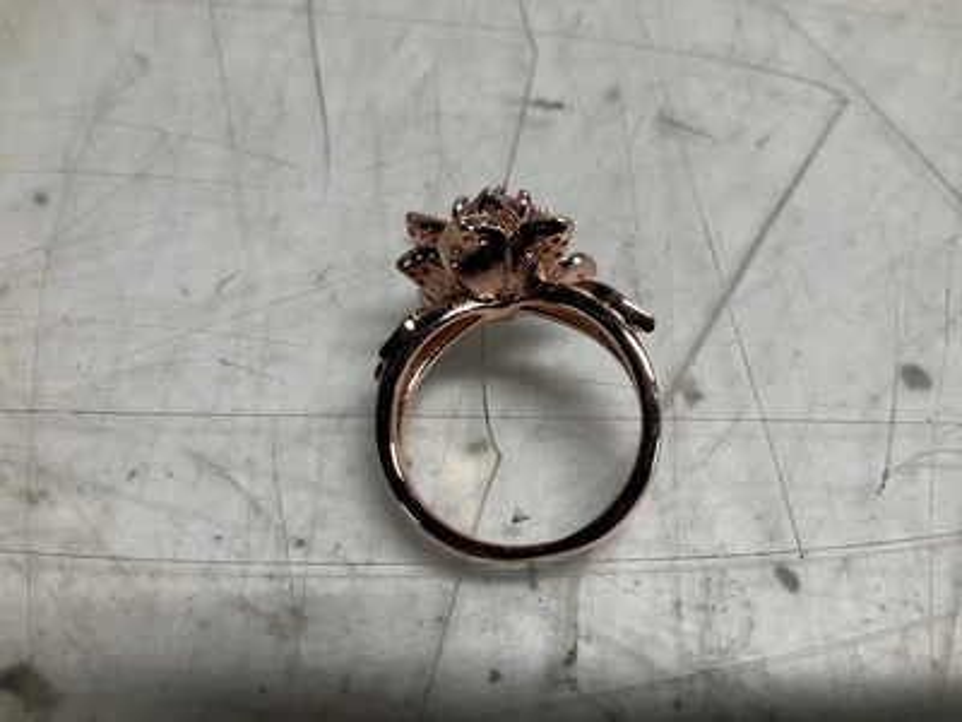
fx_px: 806
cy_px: 361
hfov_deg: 61.7
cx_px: 481
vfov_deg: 48.2
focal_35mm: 29
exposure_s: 1/120
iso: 50
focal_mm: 3
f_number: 1.8
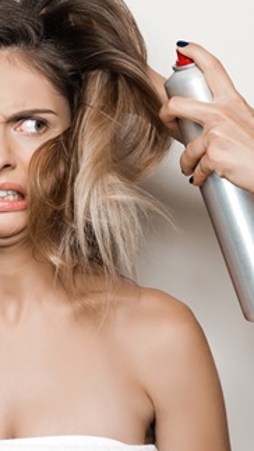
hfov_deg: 5.9
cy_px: 184
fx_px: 2439
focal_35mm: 204
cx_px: 24
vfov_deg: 10.6
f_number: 6.3
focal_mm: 105
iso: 200
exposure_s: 1/160
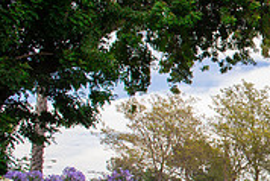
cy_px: 126
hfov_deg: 21.2
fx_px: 585
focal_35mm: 78
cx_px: 422
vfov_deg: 17.5
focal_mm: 24
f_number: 8
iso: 400
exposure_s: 1/250
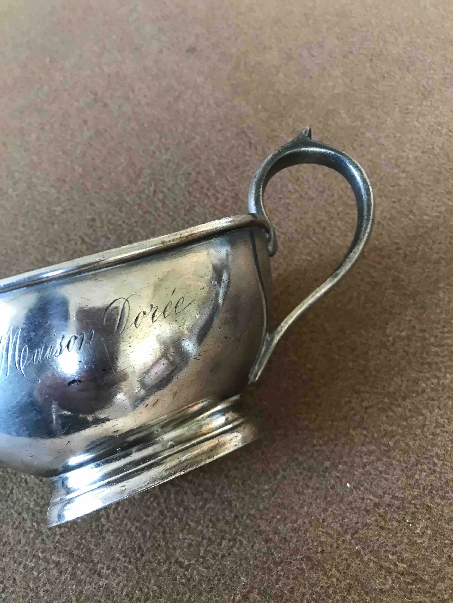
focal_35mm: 28
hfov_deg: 49.7
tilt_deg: -56.2
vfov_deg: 63.4
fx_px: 489
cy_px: 302
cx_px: 226
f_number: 1.8
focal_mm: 3.99
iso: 80
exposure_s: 1/17
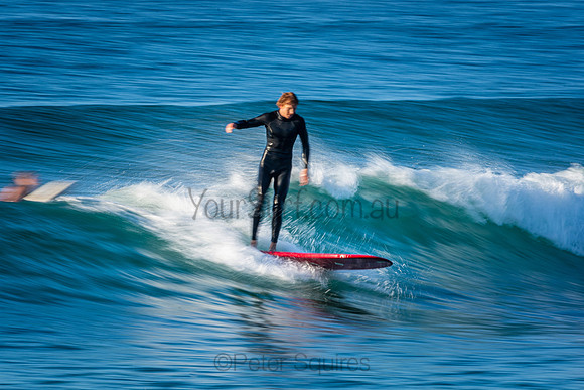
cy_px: 195
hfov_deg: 2.7
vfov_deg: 1.8
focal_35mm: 750
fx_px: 12169
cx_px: 292
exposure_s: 1/20
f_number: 22
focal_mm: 500
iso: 100
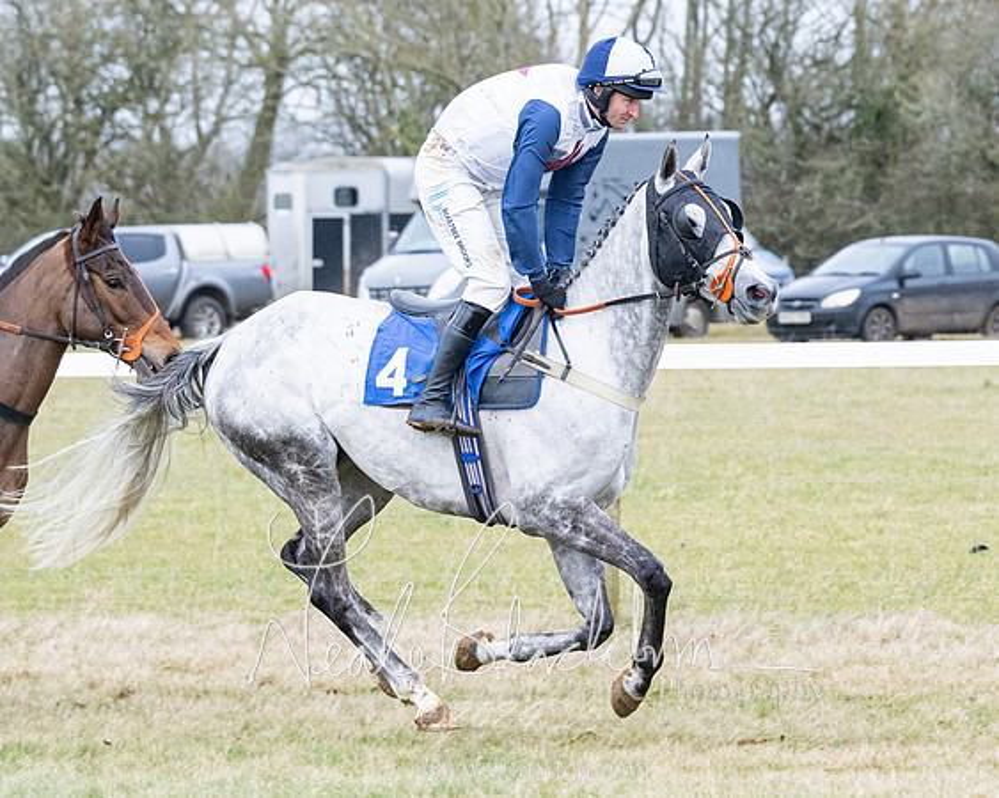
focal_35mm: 233
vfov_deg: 6.6
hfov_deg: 8.3
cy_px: 543
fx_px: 6891
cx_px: 686
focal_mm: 101
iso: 1600
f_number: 4
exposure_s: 1/1000
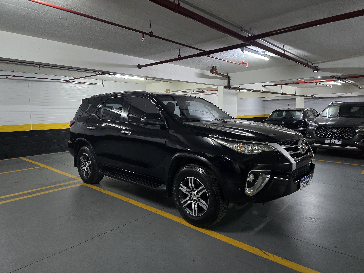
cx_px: 182
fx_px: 242
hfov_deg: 73.9
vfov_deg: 58.9
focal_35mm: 23
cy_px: 136
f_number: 1.7
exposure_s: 1/40
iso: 1250
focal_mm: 6.3
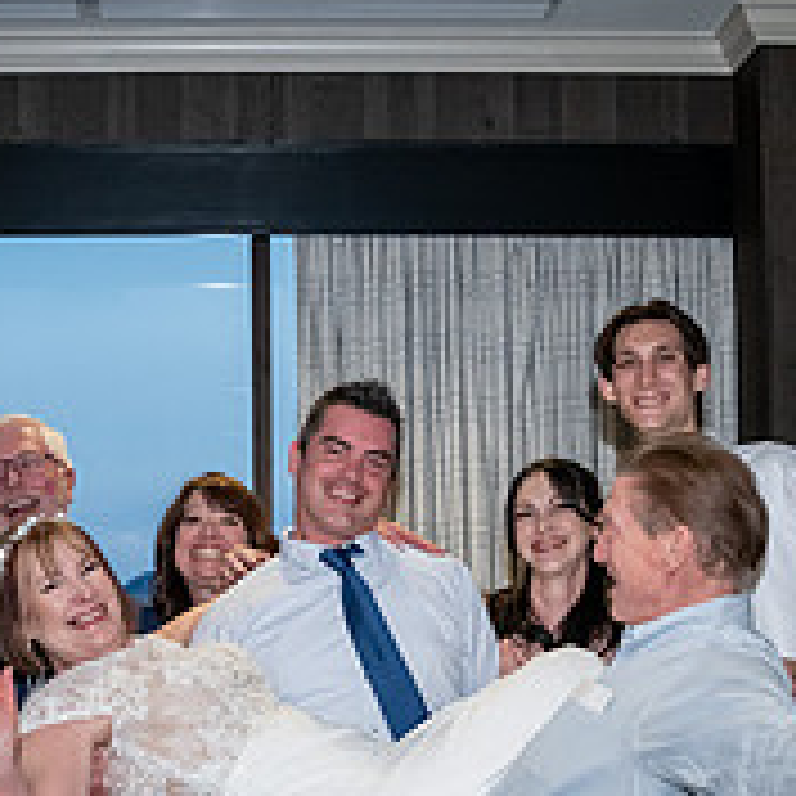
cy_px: 659
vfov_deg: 25.2
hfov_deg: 25.6
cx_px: 265
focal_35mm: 67
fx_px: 1743
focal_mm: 24
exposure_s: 1/320
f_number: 4
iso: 2500
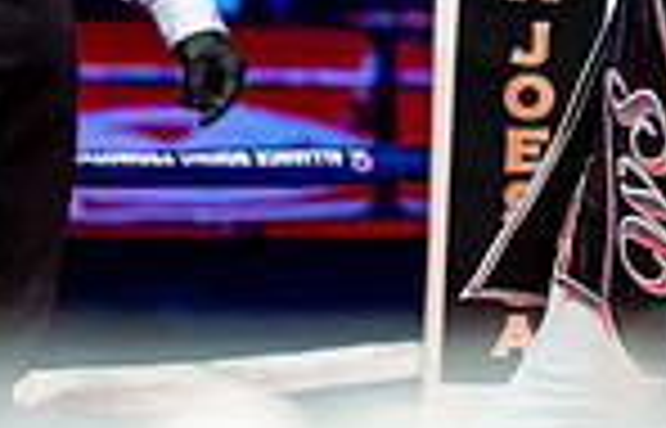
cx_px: 1835
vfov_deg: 4.4
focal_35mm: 299
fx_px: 5469
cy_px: -264
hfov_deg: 6.5
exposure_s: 1/1000
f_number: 2.8
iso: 4000
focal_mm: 52
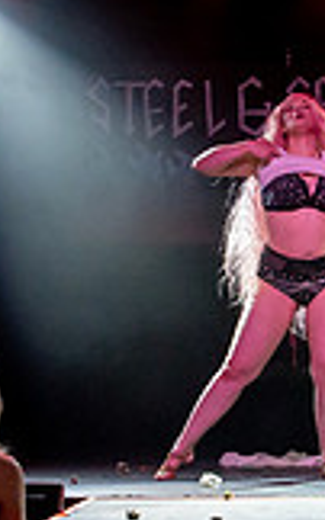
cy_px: 302
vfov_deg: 22.3
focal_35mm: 93
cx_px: 267
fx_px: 1320
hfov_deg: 13.9
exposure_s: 1/80
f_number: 8
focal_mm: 24
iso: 6400
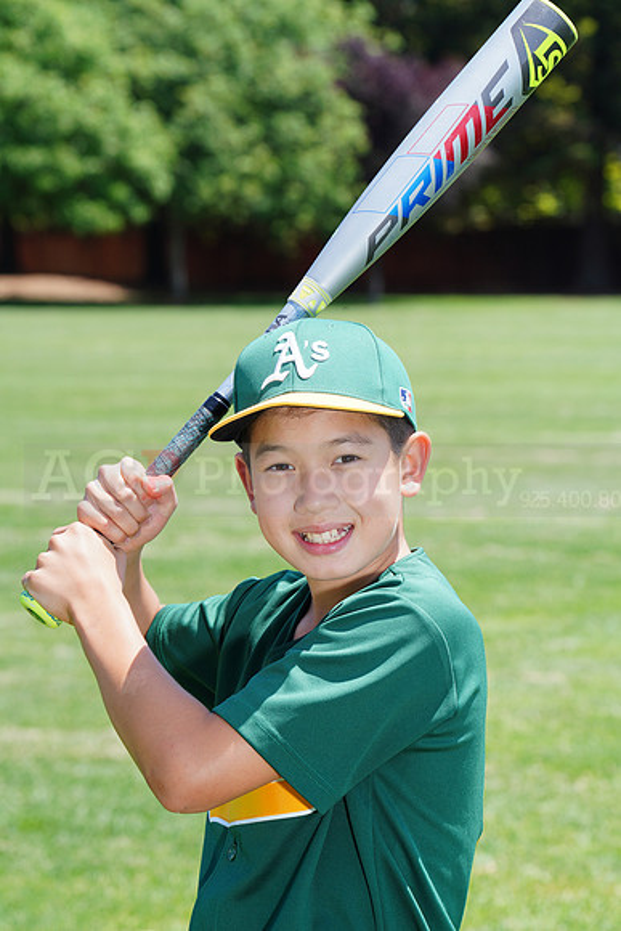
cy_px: 466
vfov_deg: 12.0
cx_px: 310
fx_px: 4422
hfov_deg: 8.0
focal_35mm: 171
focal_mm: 171
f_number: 10
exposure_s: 1/200
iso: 200
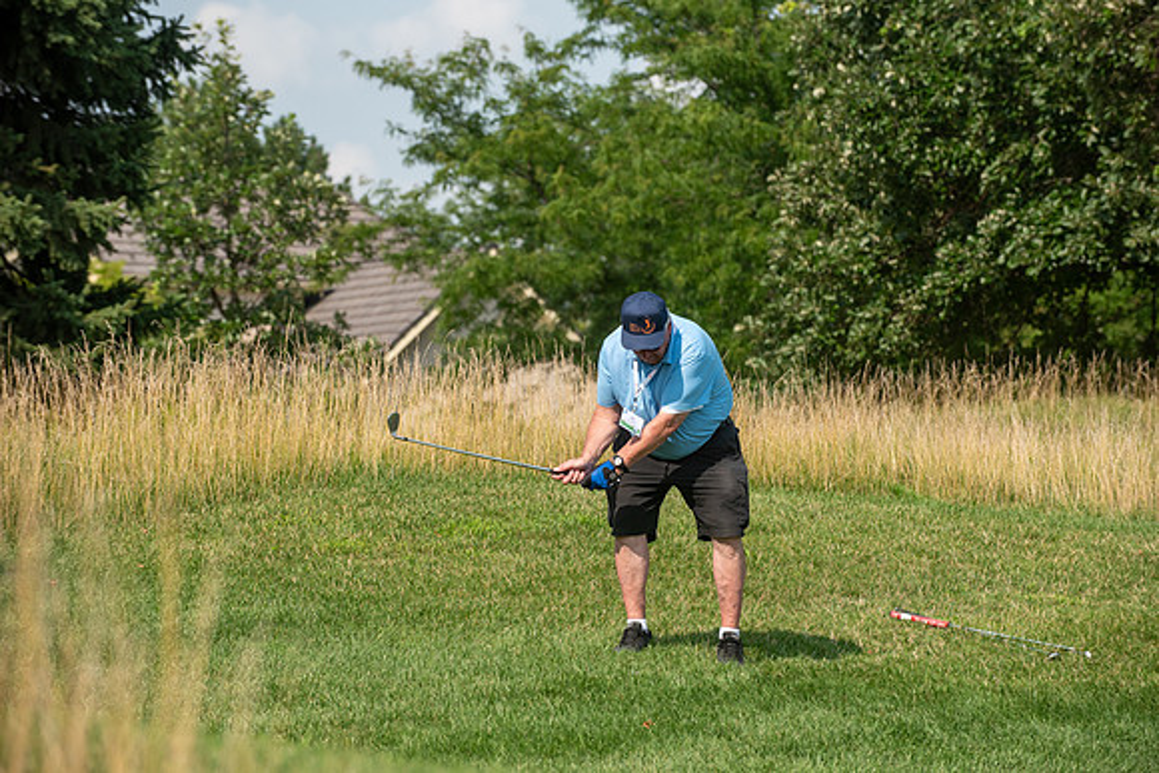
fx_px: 5152
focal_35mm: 160
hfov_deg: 12.8
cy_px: 386
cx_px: 580
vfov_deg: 8.6
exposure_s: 1/2000
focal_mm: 160
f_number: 5
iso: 250
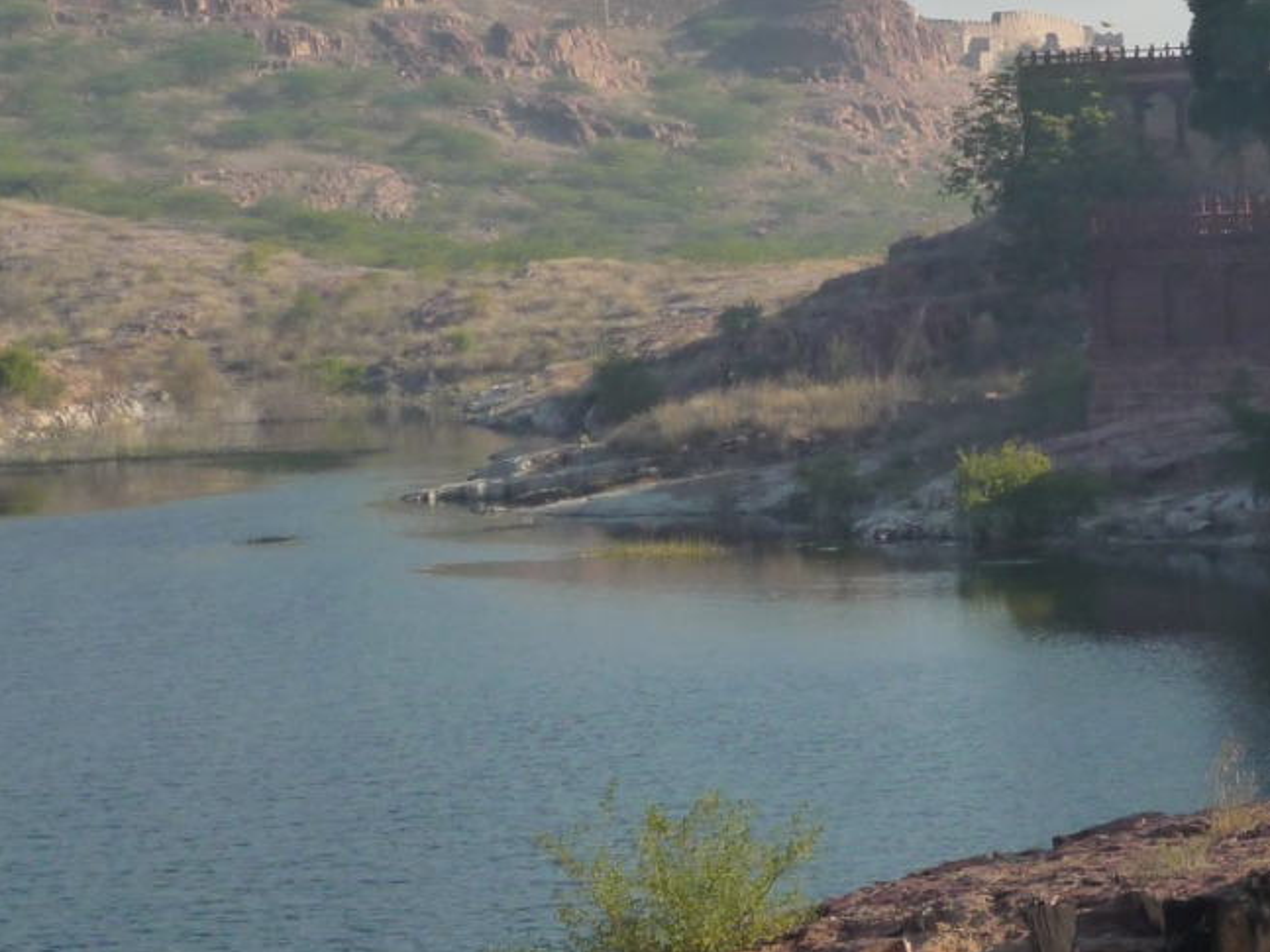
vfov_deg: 10.5
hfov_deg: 14.0
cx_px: 860
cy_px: 159
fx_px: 5172
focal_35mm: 141
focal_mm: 11.3
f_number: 4.9
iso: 160
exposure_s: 1/640
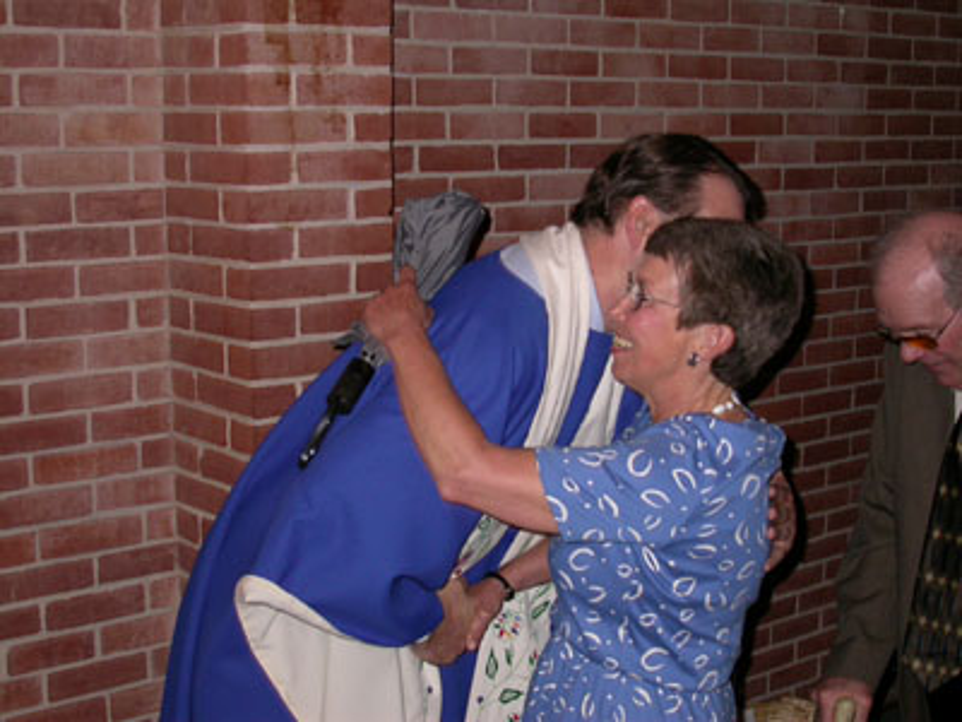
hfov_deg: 34.9
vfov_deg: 26.6
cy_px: 361
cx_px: 481
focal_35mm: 55
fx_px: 1528
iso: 100
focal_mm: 11.5
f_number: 3
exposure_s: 1/60.3
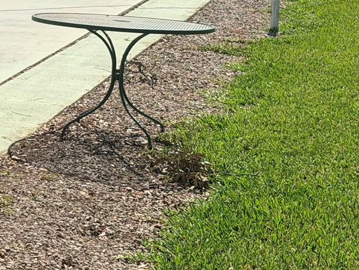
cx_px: -112
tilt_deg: -5.8
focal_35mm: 127
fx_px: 1317
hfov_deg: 14.8
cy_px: -8
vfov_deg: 11.5
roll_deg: +1.4
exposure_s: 1/8772
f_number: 1.78
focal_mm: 6.76
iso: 64
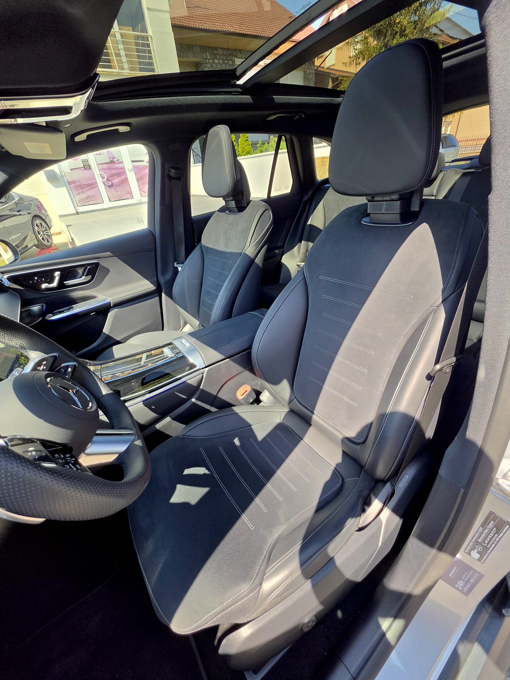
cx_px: 255
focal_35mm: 13
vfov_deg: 106.2
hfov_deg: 89.9
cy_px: 340
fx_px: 255
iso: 32
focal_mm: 2.2
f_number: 1.9
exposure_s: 1/247
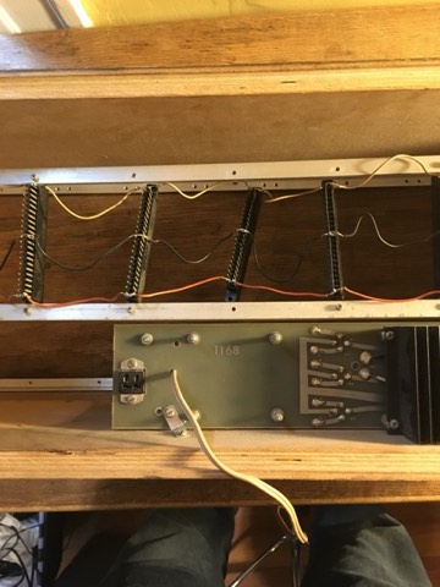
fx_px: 491
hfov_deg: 48.2
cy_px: 294
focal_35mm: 29
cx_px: 220
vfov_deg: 61.7
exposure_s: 1/15
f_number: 2.2
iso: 250
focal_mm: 4.15
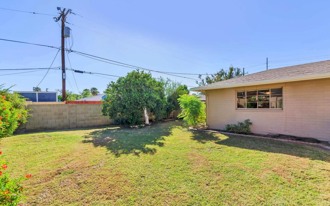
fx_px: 144
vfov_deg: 71.3
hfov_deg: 97.8
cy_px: 104
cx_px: 171
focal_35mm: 16
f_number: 10
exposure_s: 1/400
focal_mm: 10
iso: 320
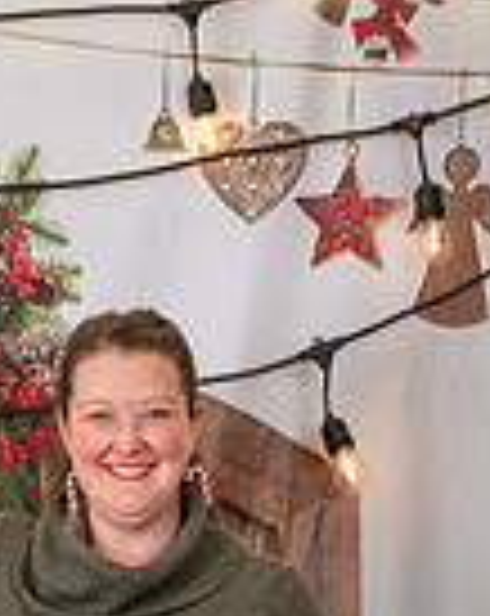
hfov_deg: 6.6
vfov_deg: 8.1
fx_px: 4220
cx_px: -81
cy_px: 1007
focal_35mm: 232
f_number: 9
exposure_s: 1/100
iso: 100
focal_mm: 50
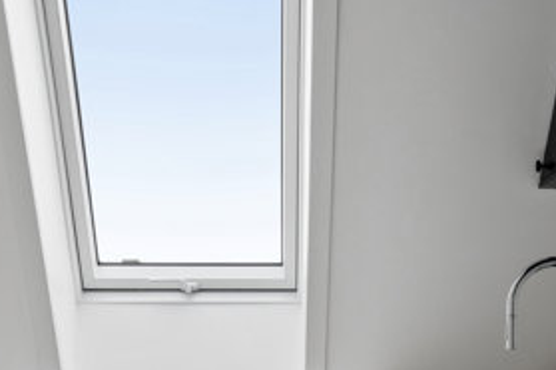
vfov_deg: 15.6
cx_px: 257
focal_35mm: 86
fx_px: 1328
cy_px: 353
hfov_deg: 23.6
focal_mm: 20
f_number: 10
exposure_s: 1/6
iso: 200
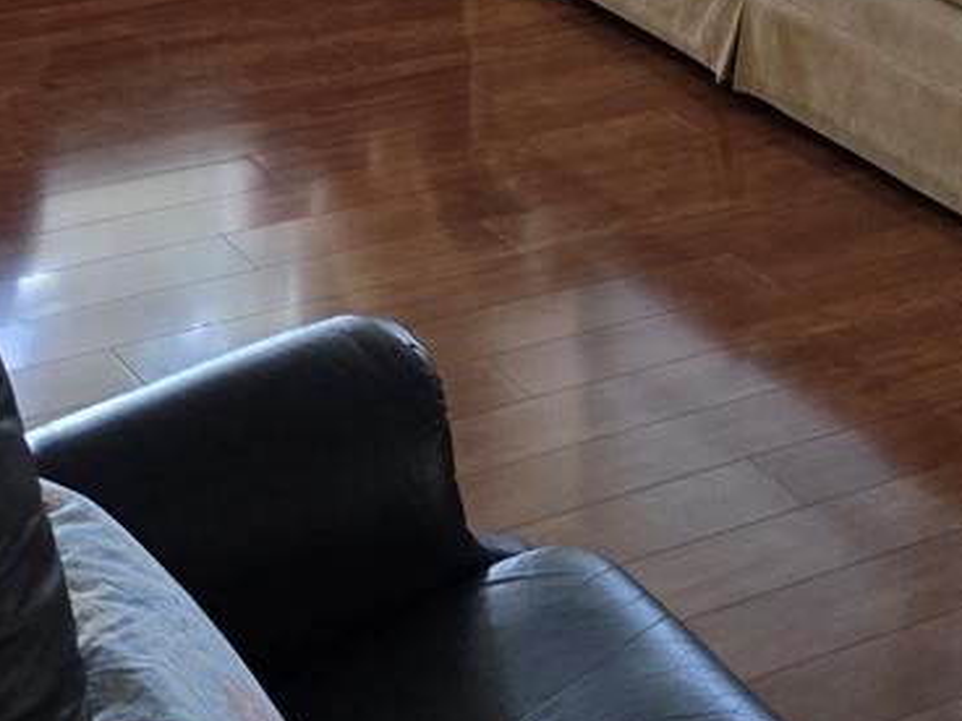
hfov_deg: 19.1
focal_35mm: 100
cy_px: -645
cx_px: 980
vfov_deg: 13.1
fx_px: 2779
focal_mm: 6.3
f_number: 1.7
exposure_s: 1/120
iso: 320
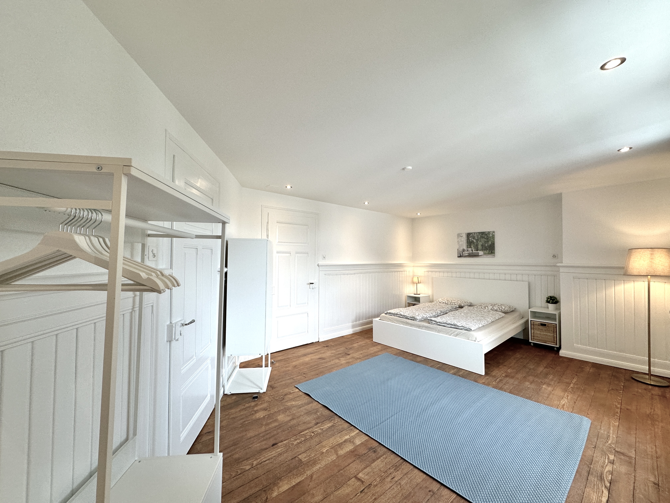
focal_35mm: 14
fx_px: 271
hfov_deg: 102.1
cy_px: 252
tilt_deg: +1.8
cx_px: 335
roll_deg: +0.0
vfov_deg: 85.7
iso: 100
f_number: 2.2
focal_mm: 2.22
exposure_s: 1/100
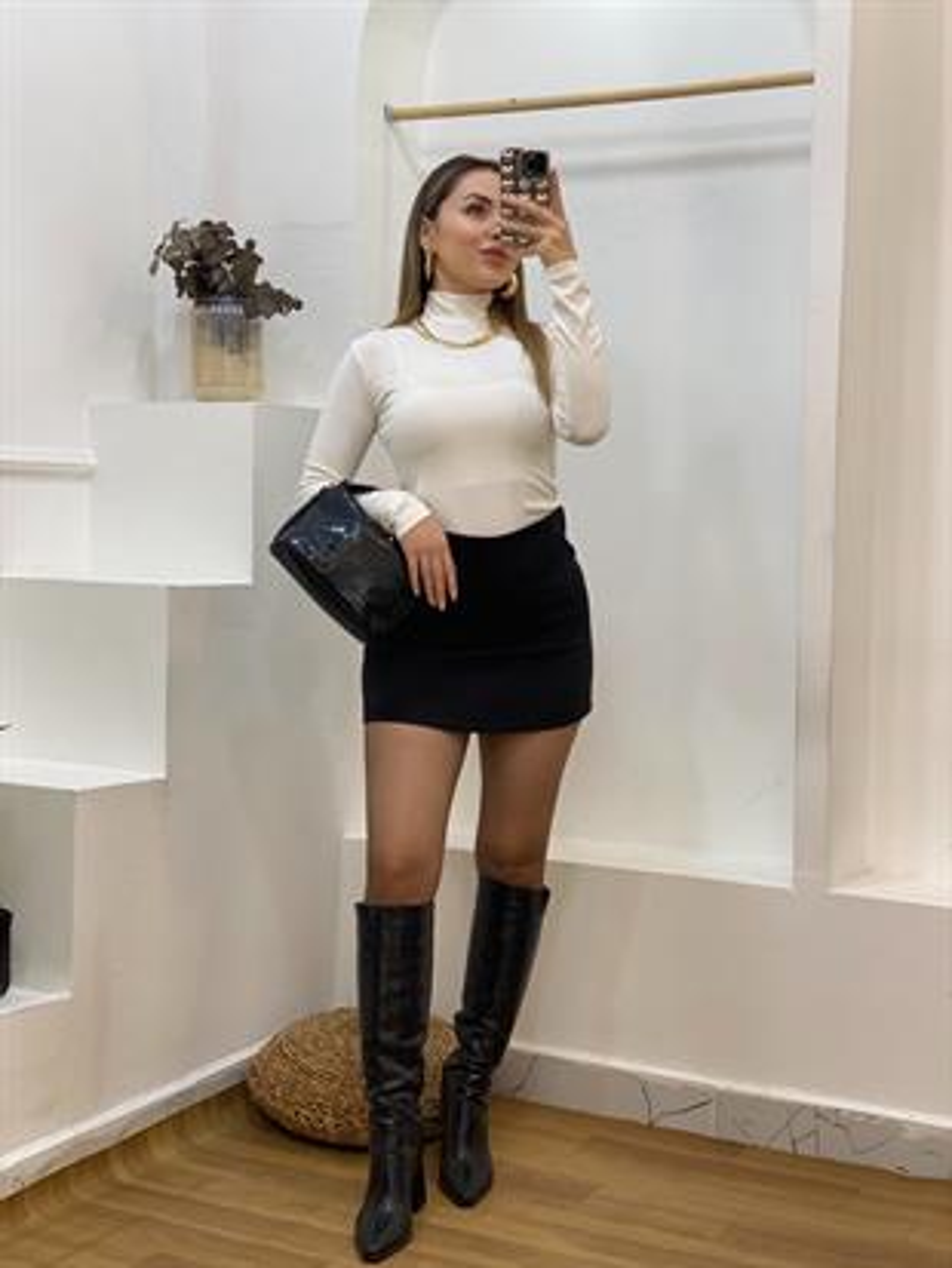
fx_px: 1906
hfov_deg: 28.0
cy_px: 634
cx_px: 476
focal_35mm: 52
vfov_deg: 36.8
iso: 80
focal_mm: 6
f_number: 2
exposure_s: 1/100
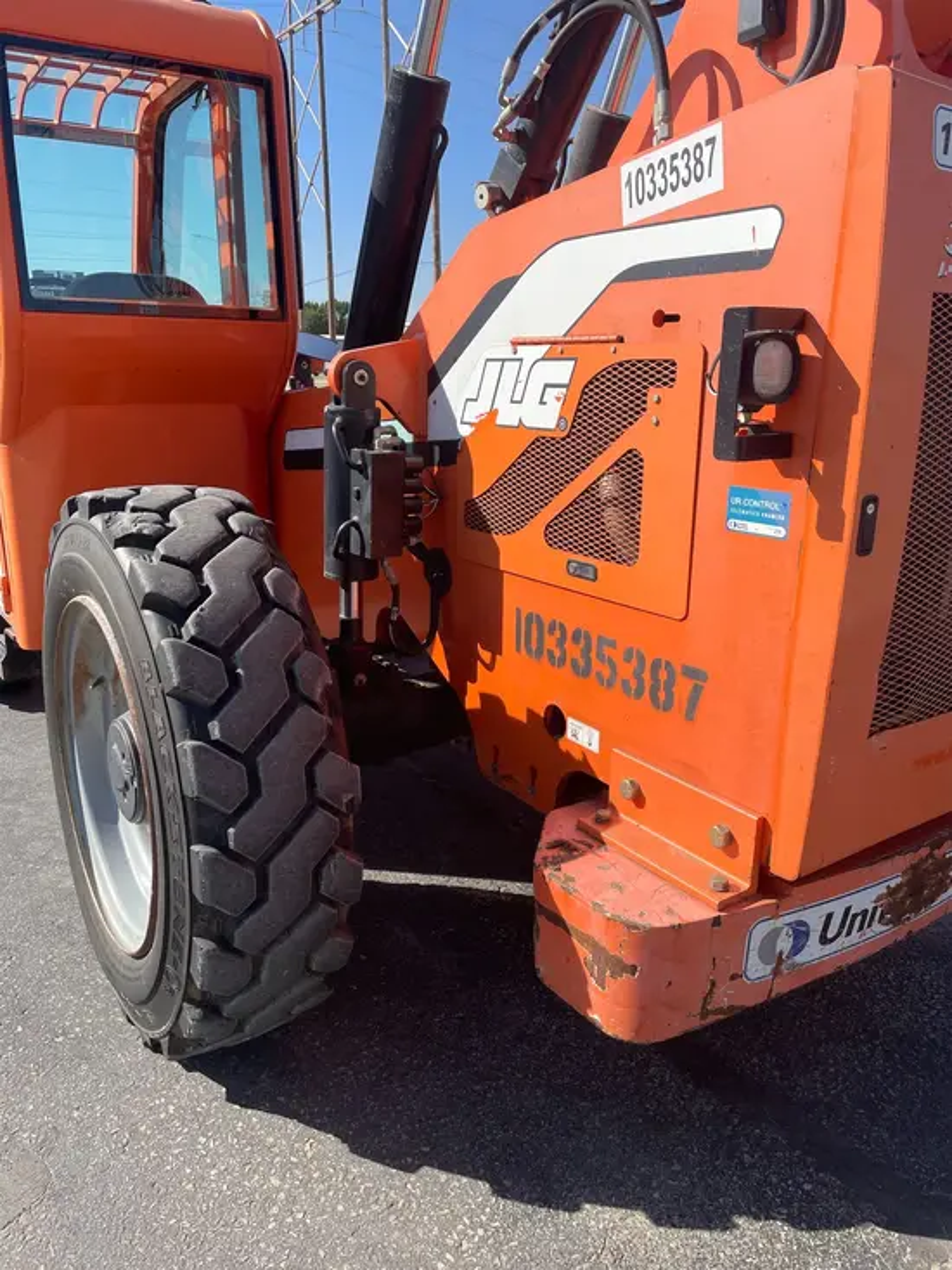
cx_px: 476
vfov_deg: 67.3
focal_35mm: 26
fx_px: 953
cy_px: 635
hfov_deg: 53.1
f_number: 1.6
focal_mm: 4.2
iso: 32
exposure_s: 1/2681
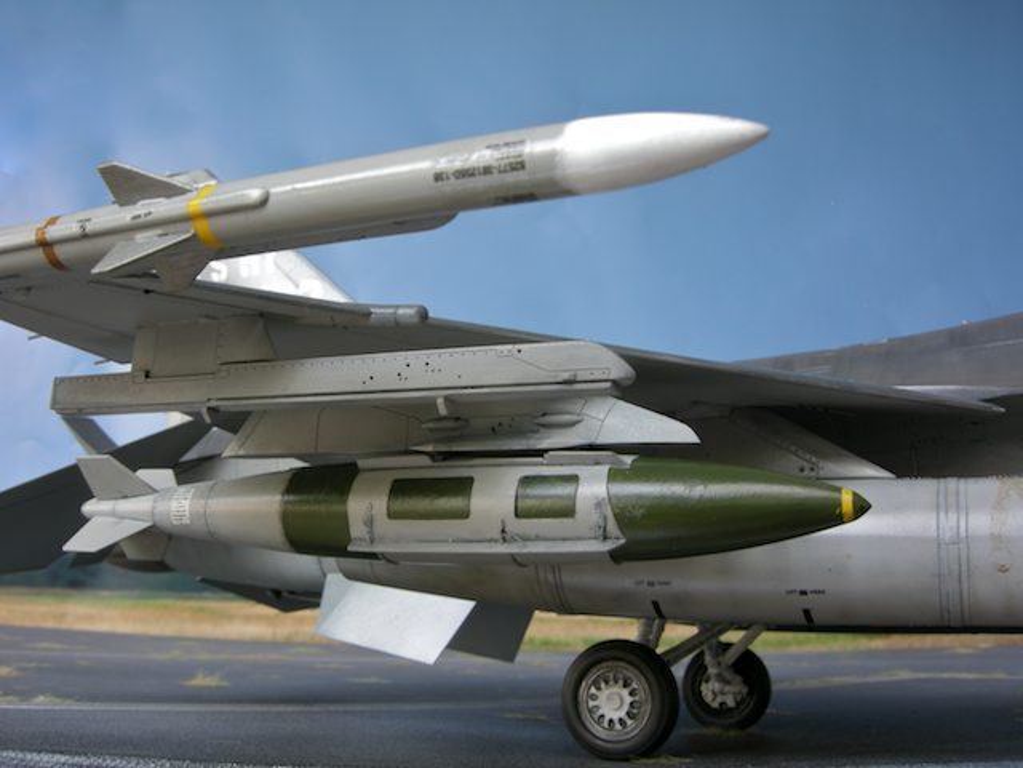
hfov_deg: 51.4
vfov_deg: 39.7
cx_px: 512
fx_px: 1064
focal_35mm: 36
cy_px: 384
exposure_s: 1/2
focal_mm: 7.5
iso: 64
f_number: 7.6
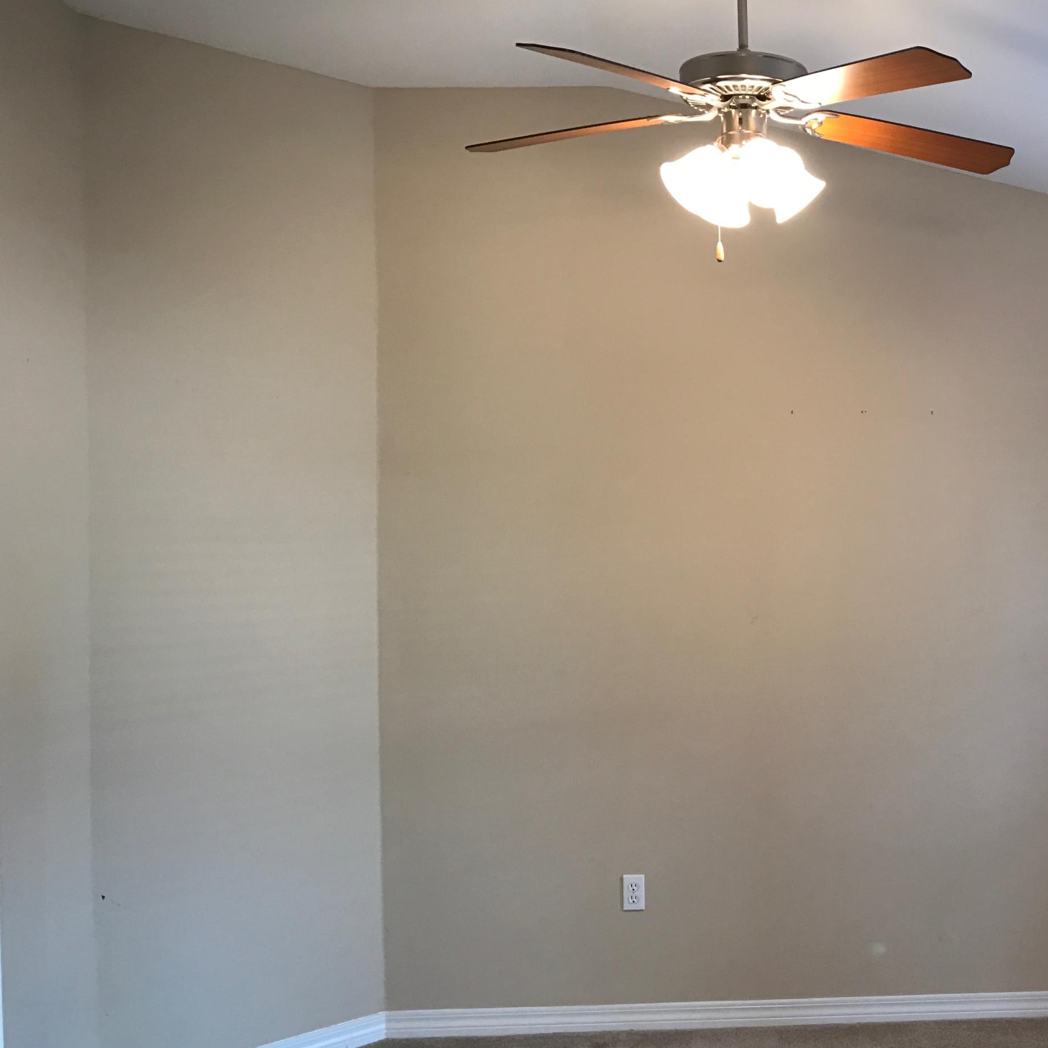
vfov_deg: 41.8
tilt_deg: +0.2
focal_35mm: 40
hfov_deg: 40.4
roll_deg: +0.5
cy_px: 567
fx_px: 1370
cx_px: 818
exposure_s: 1/20
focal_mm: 3.99
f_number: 1.8
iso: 40
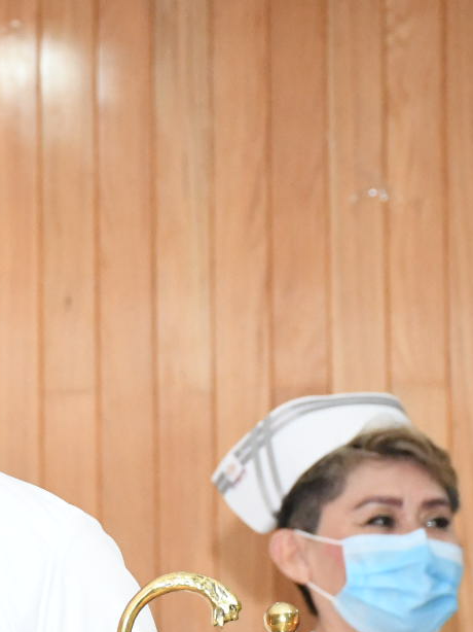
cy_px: 498
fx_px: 3610
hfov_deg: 7.4
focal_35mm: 198
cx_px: -88
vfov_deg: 10.0
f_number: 6.3
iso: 5000
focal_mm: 52
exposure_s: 1/125
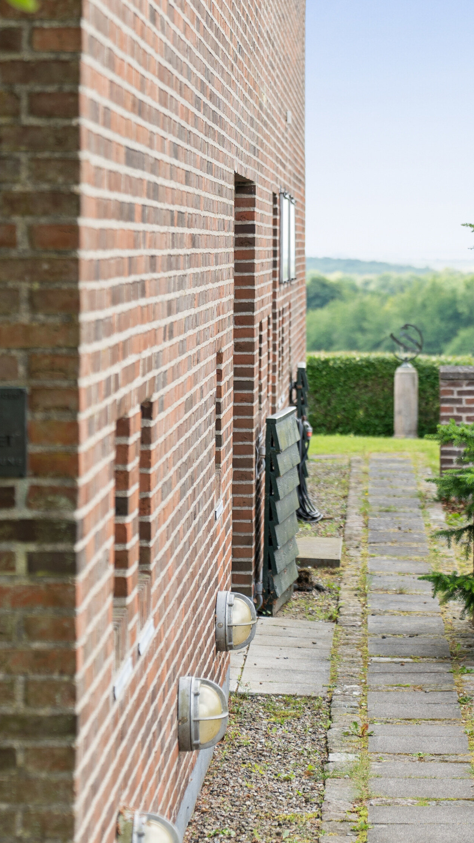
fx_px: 3284
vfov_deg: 14.6
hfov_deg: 8.2
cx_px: 374
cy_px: 374
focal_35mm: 147
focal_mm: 70
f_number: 2.8
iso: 100
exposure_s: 1/250
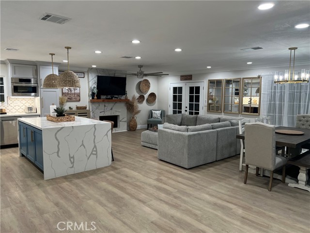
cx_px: 155
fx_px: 233
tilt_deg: -5.8
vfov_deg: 53.1
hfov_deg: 67.3
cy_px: 116
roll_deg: -0.5
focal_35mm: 26
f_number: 1.5
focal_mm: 5.7
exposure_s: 1/120
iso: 125
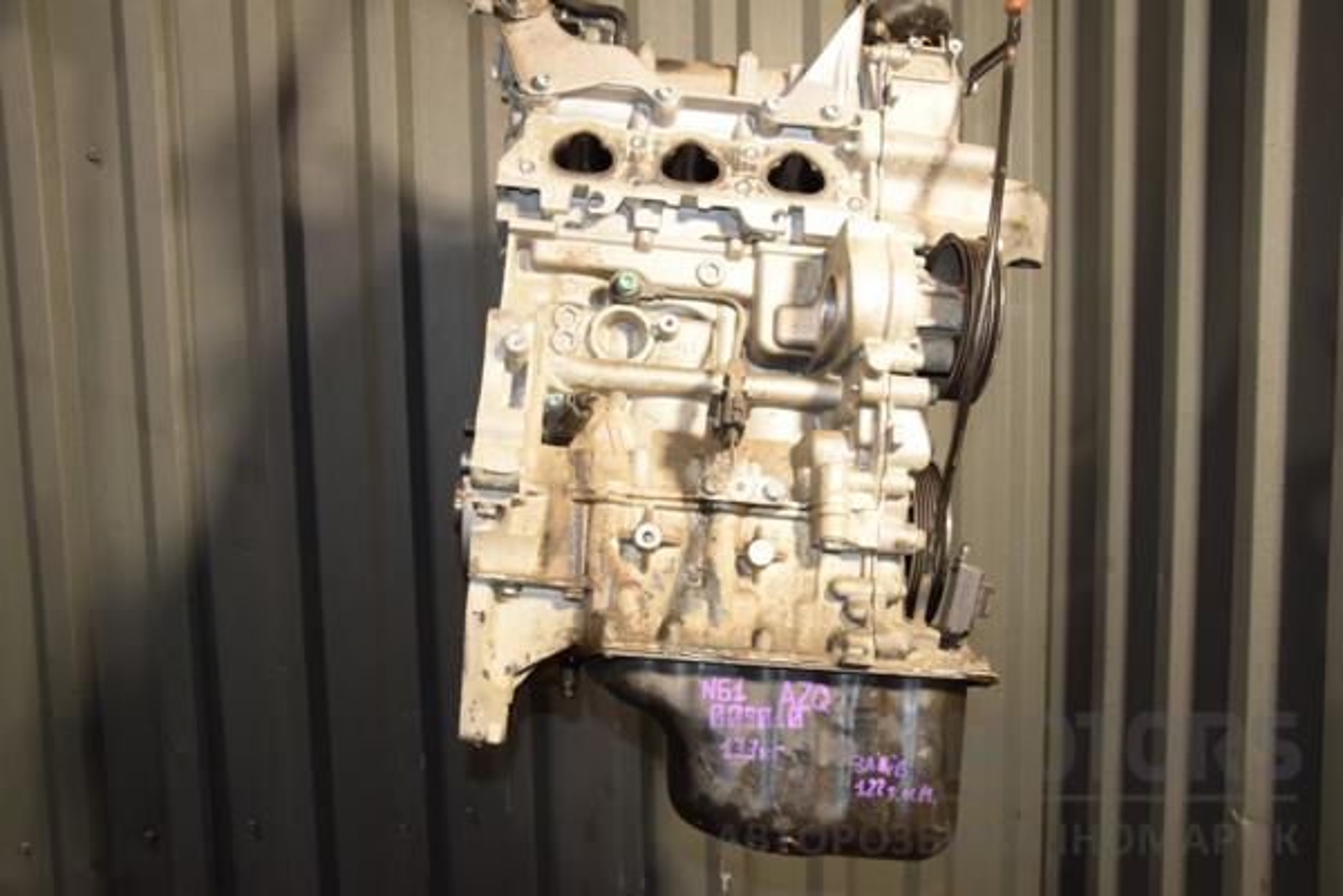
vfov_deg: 40.0
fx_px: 1231
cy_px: 448
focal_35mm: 33
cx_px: 672
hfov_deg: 57.2
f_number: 5
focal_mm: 22
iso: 800
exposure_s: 1/100
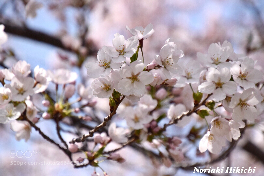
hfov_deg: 8.3
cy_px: 88
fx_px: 1815
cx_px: 132
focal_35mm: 248
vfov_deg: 5.6
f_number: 7.1
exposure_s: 1/4000
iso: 1000
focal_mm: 165
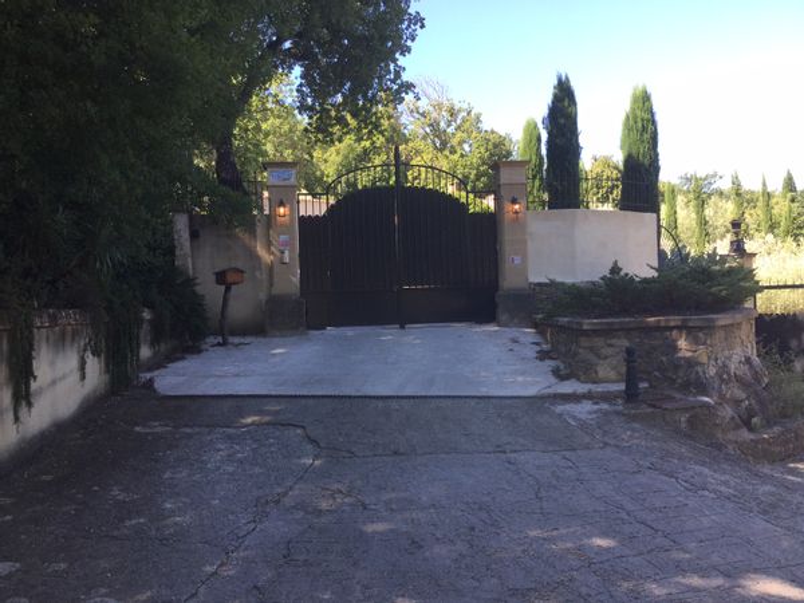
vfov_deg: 45.4
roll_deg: +0.8
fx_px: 720
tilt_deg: -3.0
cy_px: 302
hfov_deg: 58.4
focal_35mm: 31
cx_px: 402
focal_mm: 3.3
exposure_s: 1/195
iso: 25
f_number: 2.4
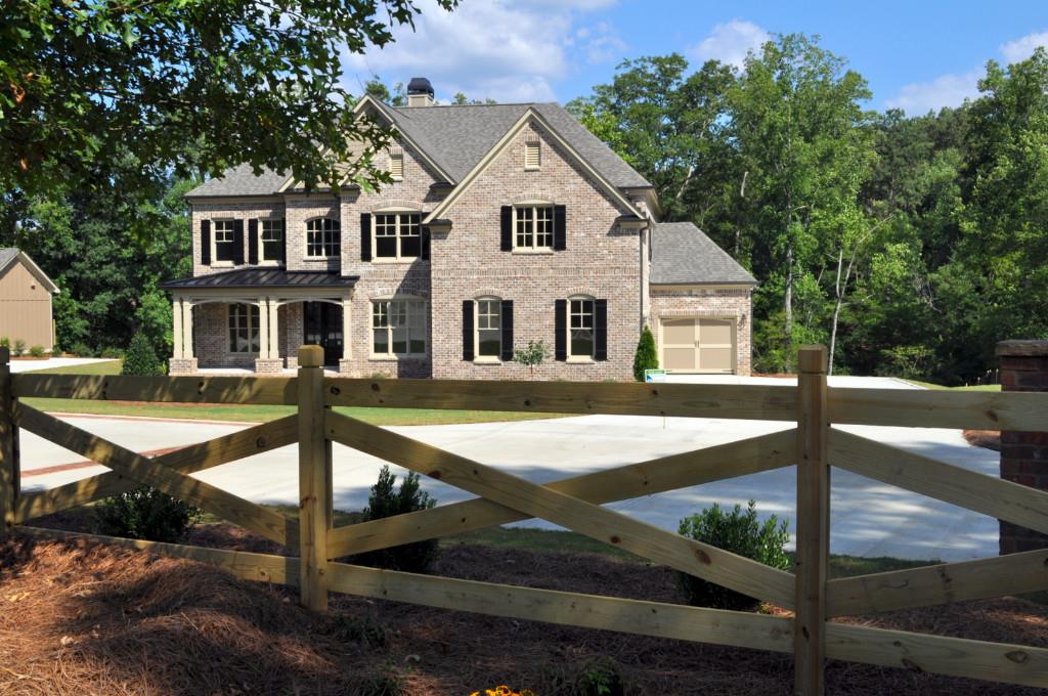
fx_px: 1134
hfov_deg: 49.6
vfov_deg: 34.1
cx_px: 524
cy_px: 348
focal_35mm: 39
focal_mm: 26
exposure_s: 1/500
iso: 200
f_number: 11
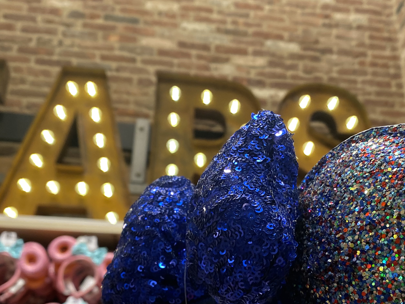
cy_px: 236
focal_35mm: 42
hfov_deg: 44.5
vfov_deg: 33.5
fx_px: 491
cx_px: 248
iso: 200
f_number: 1.8
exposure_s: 1/60
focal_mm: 4.25
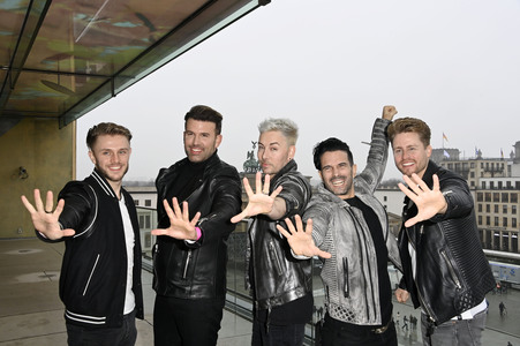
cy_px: 173
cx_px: 260
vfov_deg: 37.8
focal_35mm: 35
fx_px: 505
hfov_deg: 54.5
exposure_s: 1/125
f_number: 10
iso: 1600
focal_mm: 35
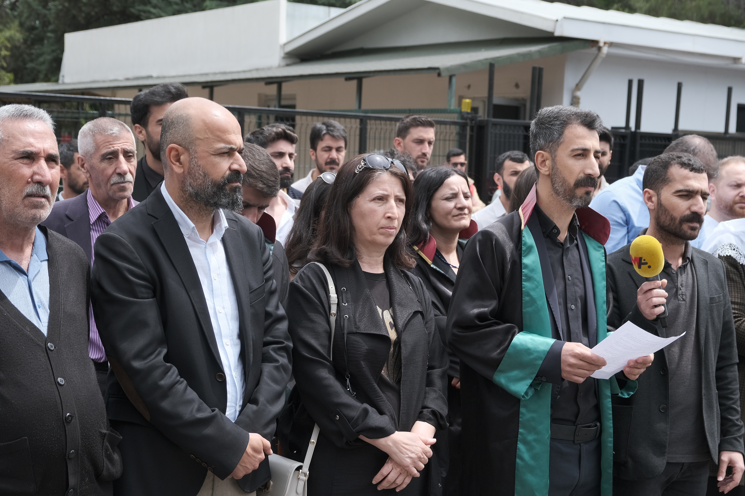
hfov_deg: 31.4
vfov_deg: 21.2
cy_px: 289
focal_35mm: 64
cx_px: 433
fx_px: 1324
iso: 320
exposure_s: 1/950
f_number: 4
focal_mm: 31.5
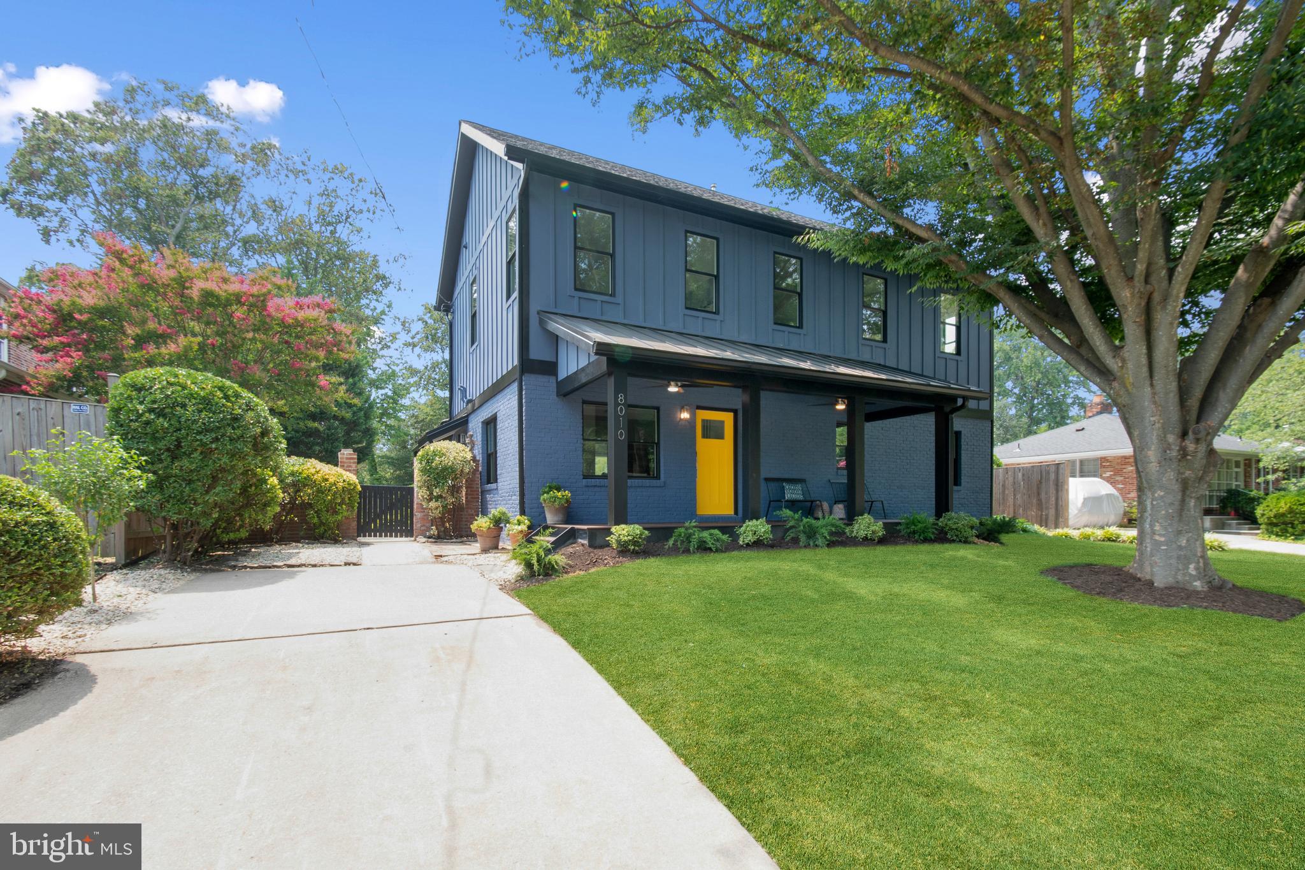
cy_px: 435
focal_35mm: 15
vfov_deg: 77.3
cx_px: 652
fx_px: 544
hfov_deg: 100.4
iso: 200
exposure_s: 1/60
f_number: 8
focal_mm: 10
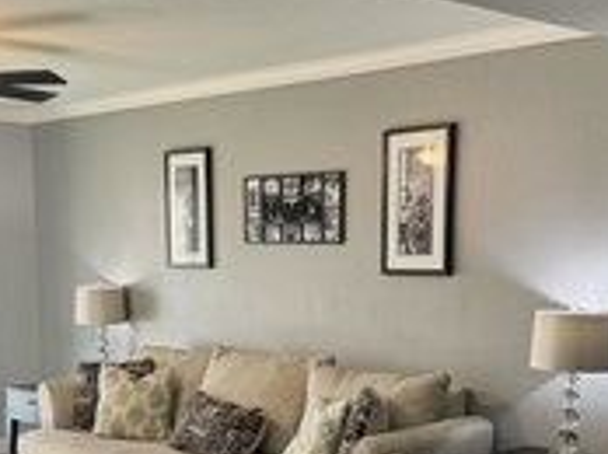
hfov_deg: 32.6
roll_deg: -0.6
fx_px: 1035
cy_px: 367
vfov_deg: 24.3
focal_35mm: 59
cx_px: 229
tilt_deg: -8.2
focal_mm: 6.86
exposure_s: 1/120
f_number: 1.78
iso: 125
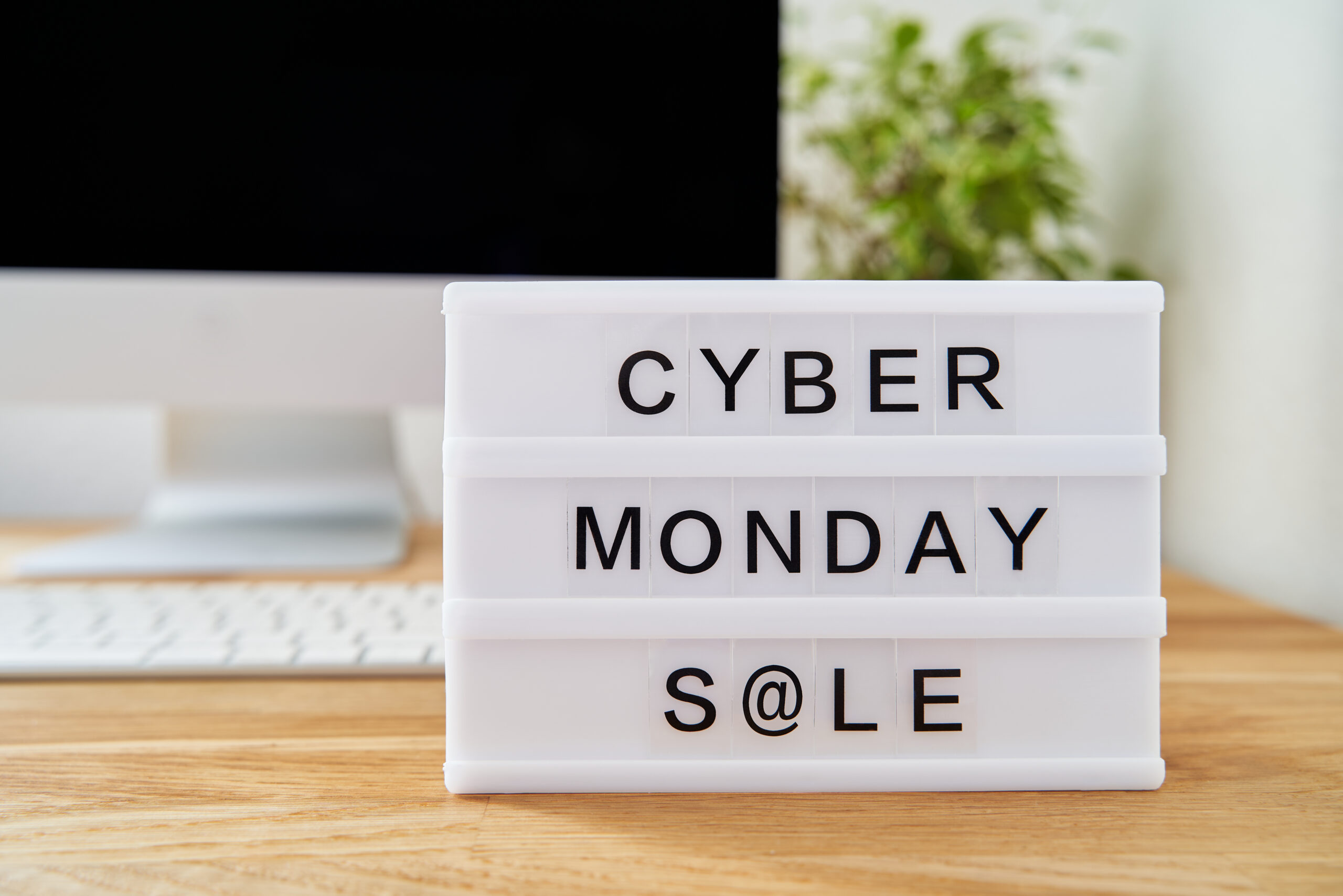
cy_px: 448
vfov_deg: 35.9
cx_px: 672
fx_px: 1380
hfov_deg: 51.9
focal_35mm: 37
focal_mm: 37
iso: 50
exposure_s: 1.6
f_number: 5
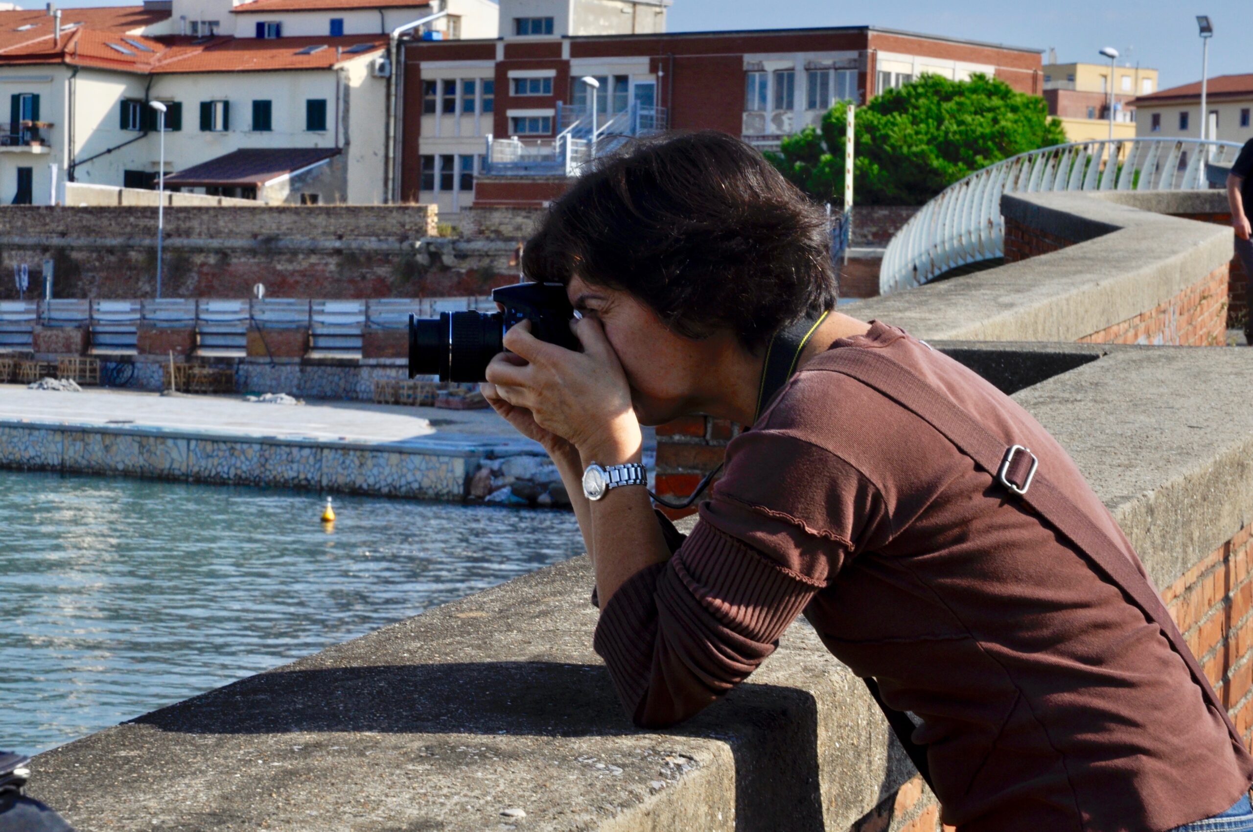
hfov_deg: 19.5
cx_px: 626
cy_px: 416
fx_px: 3650
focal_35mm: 105
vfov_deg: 13.0
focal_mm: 70
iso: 200
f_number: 18
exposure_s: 1/160
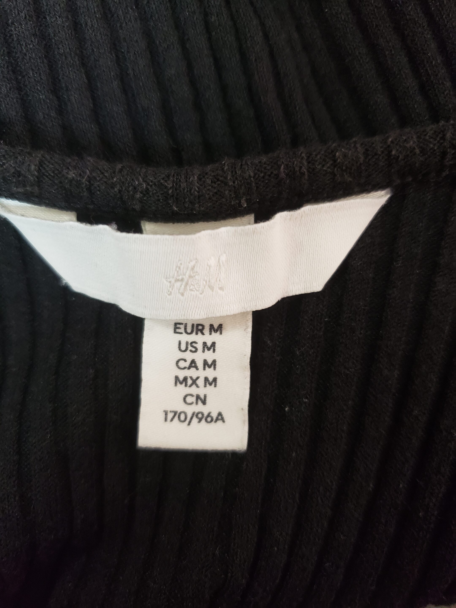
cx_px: 228
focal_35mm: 26
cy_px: 304
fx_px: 457
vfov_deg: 67.3
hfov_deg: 53.1
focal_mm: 4.3
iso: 400
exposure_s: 1/50
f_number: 1.5
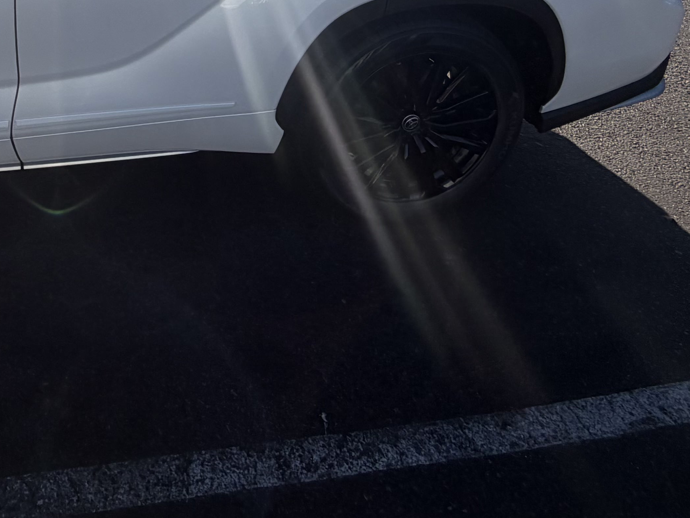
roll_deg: -1.9
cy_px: -107
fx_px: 757
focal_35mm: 38
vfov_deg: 31.5
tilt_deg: -14.2
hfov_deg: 44.8
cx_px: 77
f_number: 2.2
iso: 25
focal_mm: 2.22
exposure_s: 1/888
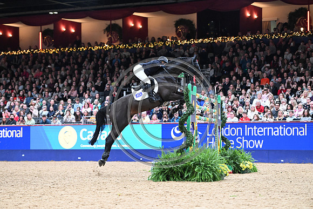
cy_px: 104
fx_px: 957
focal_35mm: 110
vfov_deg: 12.5
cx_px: 156
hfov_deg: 18.6
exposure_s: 1/800
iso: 6400
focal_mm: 110
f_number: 3.5
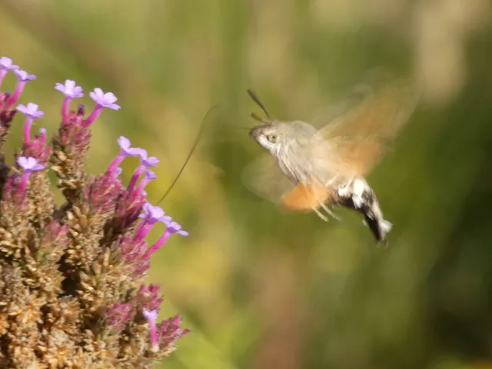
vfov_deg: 5.1
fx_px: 4136
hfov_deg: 6.8
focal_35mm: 291
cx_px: 246
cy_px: 184
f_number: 5.5
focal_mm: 52.2
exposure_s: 1/80
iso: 100
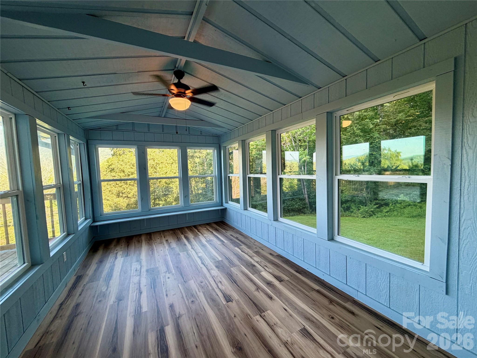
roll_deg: +2.0
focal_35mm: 14
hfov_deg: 102.1
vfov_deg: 85.7
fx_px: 193
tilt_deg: -3.4
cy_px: 179
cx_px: 238
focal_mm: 2.22
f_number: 2.2
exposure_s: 1/121
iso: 160
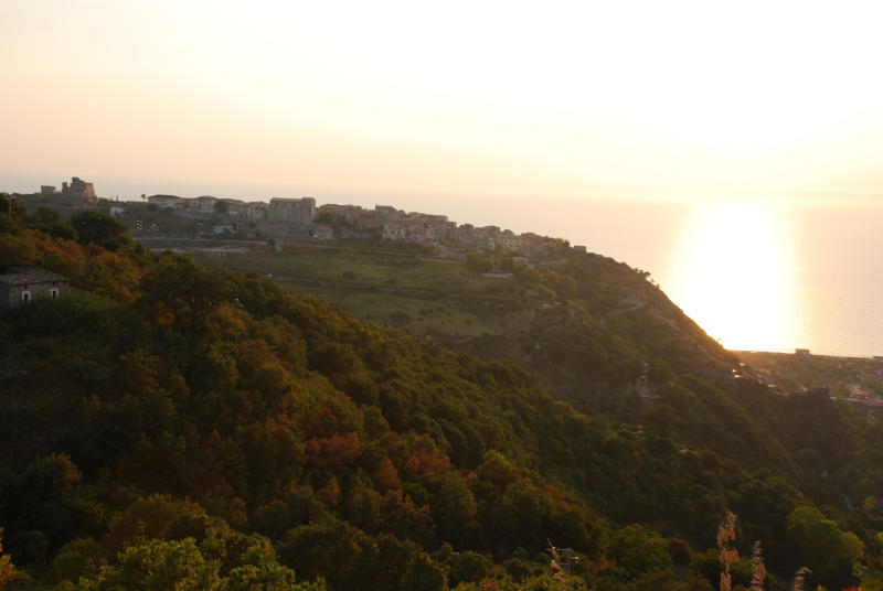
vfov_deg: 34.3
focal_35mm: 39
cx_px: 442
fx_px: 958
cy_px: 296
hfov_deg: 49.5
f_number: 9
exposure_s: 1/125
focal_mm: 26
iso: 200
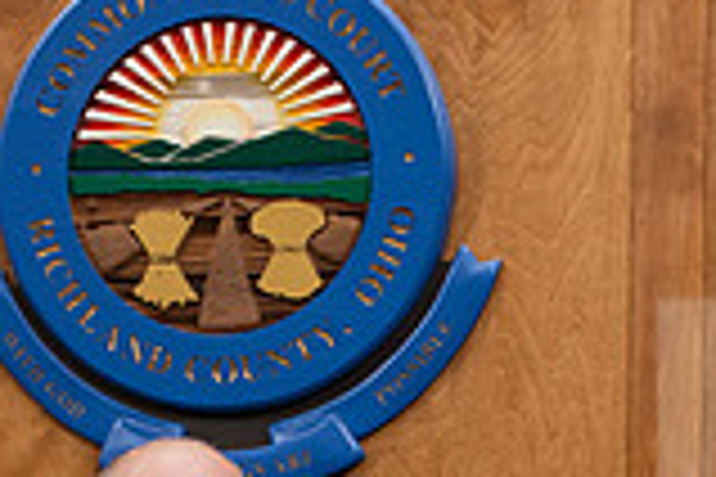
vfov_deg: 5.3
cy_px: 844
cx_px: 522
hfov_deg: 8.0
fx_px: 5091
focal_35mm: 256
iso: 1000
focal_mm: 70
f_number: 4
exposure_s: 1/200
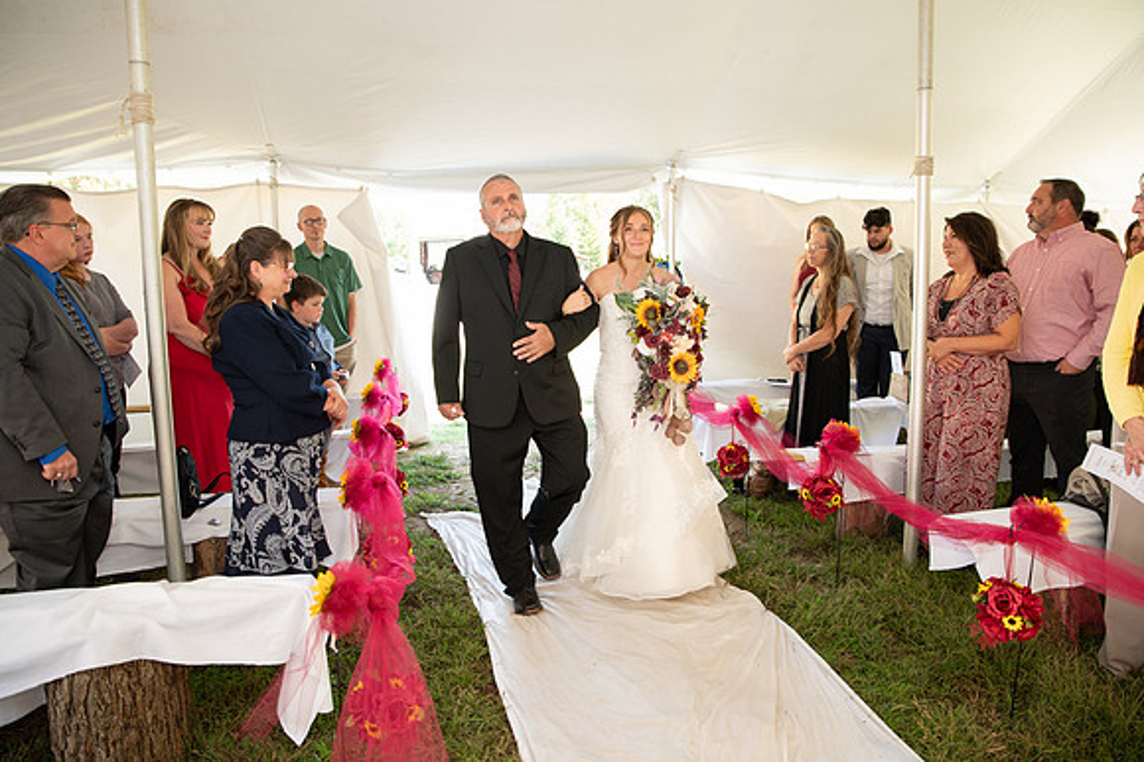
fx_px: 762
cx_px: 572
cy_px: 381
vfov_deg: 53.1
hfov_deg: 73.8
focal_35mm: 24
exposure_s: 1/100
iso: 320
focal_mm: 24
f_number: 3.2
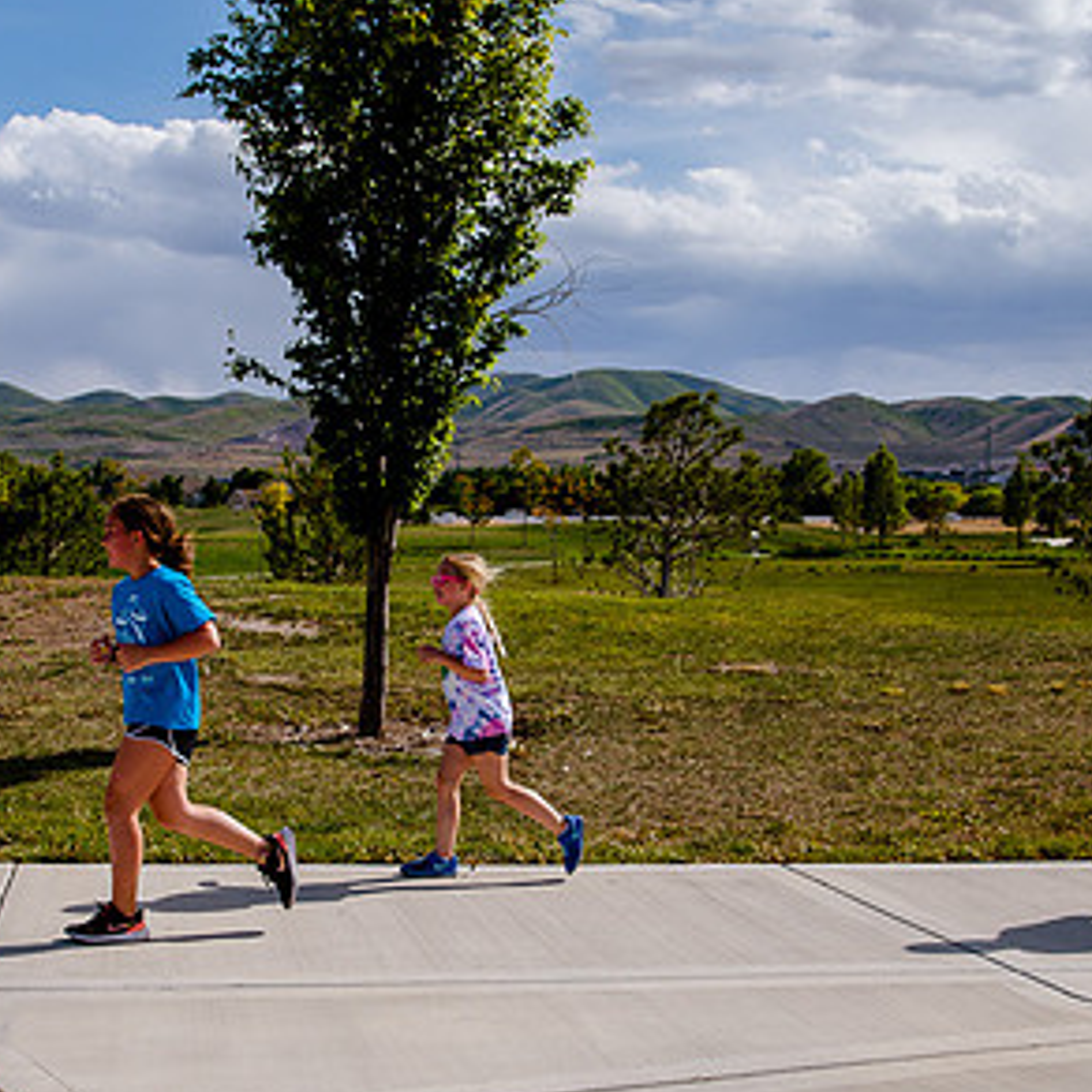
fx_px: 2106
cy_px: 639
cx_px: 310
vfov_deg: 29.0
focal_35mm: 59
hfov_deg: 28.7
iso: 200
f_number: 10
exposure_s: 1/640
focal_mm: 35
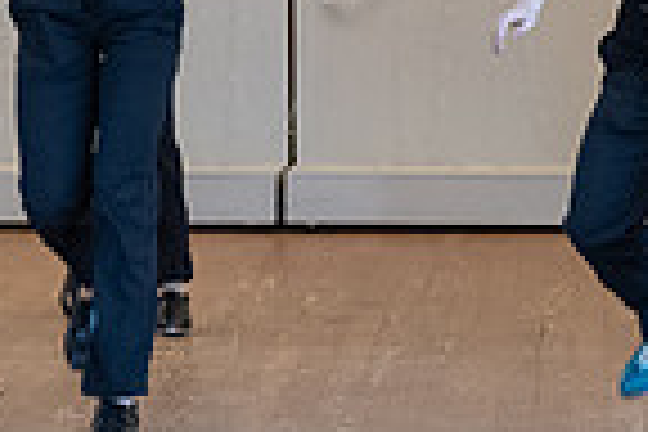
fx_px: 4752
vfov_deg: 5.2
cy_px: -97
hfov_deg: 7.8
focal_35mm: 264
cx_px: 266
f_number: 2.8
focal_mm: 53
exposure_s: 1/200
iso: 1600
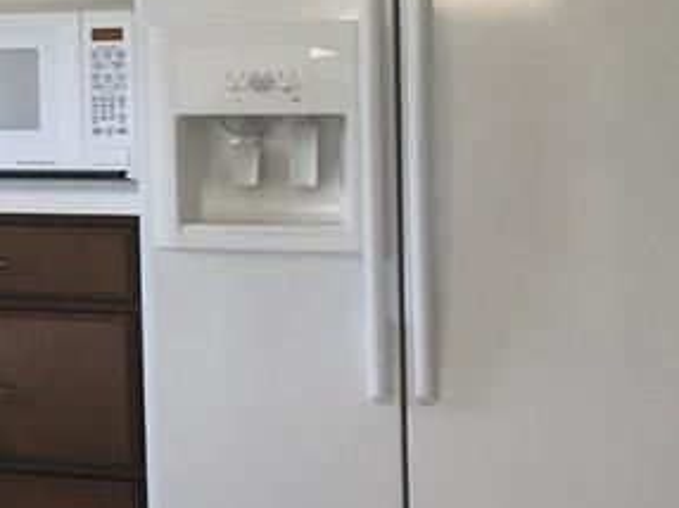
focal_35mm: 104
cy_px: 102
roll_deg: +2.1
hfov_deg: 16.4
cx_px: -477
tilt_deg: -3.2
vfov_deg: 14.1
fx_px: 2038
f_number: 2.2
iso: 32
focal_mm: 4.15
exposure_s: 1/30
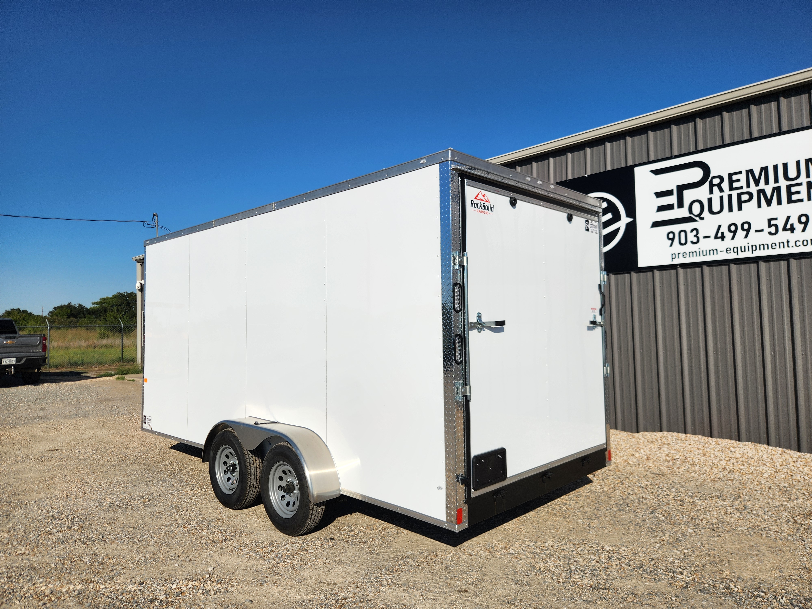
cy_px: 304
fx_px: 540
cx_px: 406
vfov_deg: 58.9
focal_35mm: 23
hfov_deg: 73.9
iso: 20
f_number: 1.8
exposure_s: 1/4337
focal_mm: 5.4
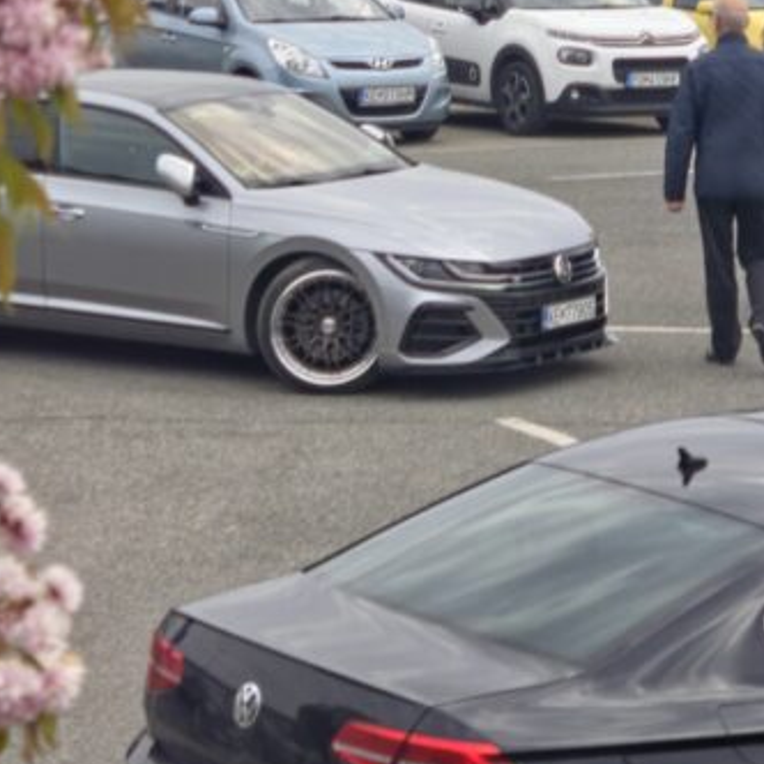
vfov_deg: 9.3
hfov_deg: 9.3
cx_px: 221
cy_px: 62
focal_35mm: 188
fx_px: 4694
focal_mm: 7.9
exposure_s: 1/1500
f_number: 2.4
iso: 64
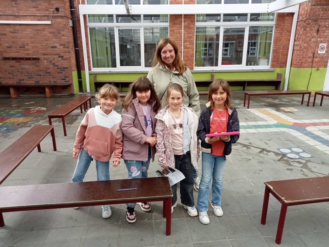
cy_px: 124
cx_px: 164
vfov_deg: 49.7
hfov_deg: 63.4
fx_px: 266
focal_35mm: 28
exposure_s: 1/288
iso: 102
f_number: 2.2
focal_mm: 3.46
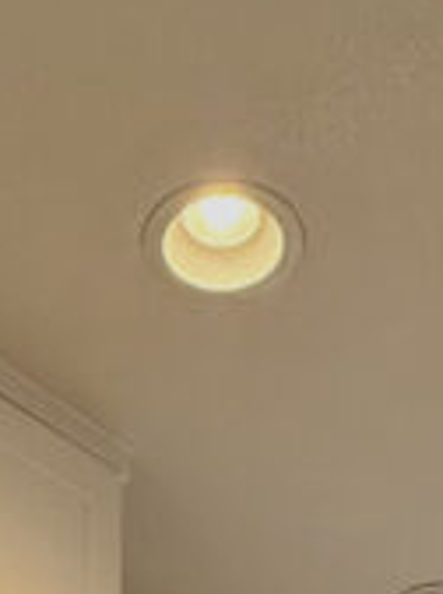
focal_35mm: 85
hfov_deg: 17.3
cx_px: 190
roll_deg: -1.0
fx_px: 1456
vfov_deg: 15.9
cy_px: 1300
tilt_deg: +0.2
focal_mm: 2.22
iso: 100
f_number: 2.2
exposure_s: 1/120
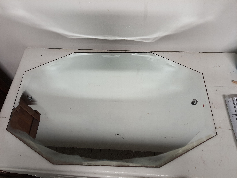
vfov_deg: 53.1
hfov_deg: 67.3
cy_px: 89
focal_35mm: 26
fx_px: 178
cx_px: 118
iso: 160
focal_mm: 4.32
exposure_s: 1/100
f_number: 1.7
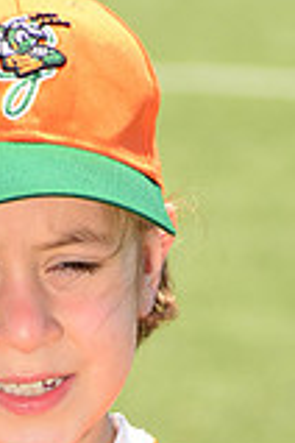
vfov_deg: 2.8
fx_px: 8948
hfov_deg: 1.9
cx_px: 57
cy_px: 488
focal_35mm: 728
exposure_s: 1/250
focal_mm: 200
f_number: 11
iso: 250
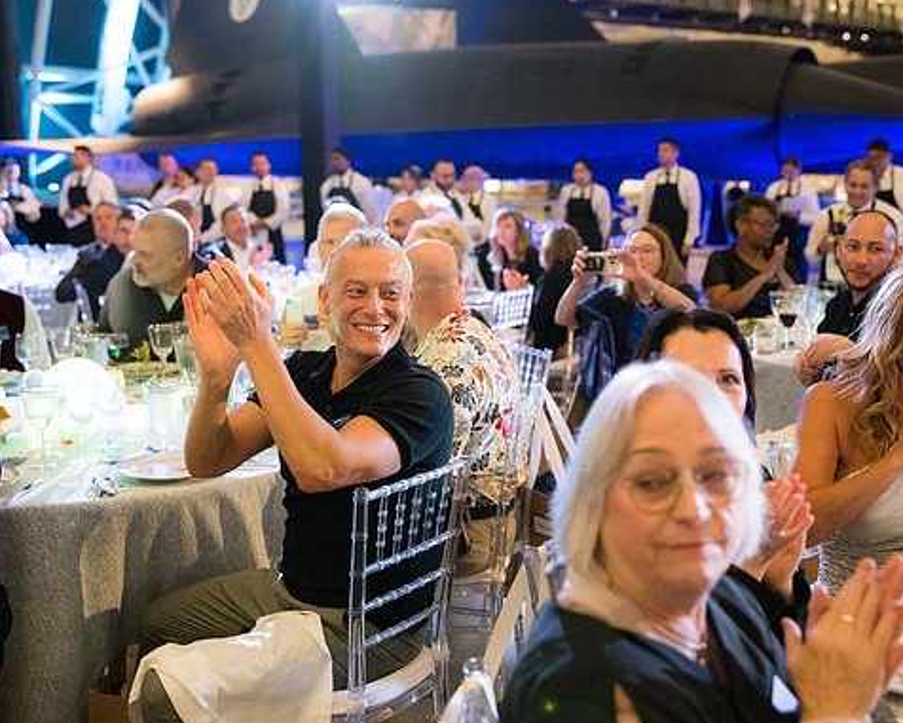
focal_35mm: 40
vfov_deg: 37.3
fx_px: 1069
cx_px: 457
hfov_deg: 45.8
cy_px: 360
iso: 4000
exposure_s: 1/160
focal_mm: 35
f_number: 2.8
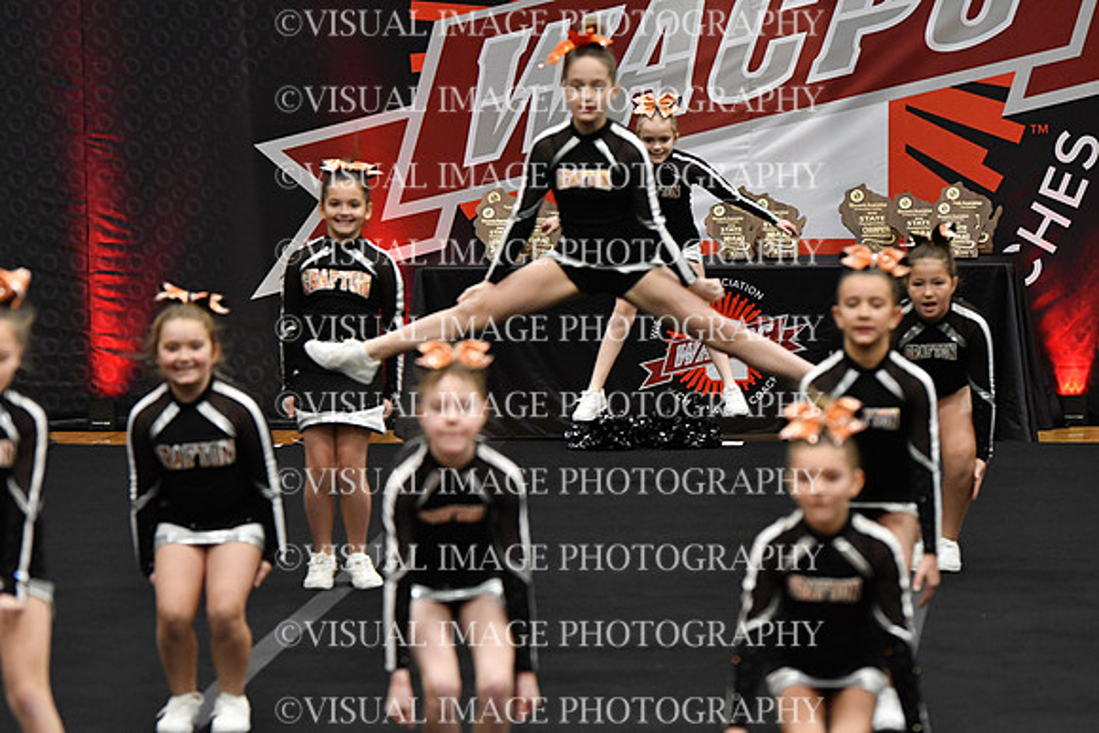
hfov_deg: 10.5
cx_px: 550
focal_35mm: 195
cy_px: 366
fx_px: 5954
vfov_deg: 7.0
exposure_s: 1/800
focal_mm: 130
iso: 4000
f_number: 2.8
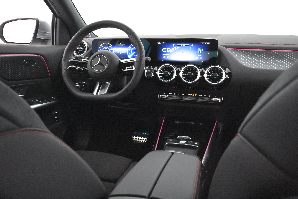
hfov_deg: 61.9
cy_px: 100
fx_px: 249
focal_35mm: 30
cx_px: 149
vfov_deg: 43.7
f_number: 5.6
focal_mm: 20
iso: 12800
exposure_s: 1/50
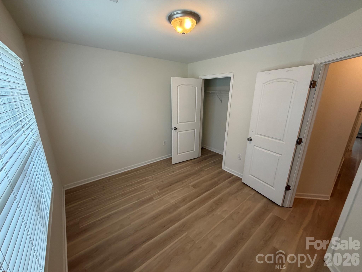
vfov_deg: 85.7
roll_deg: +0.0
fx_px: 146
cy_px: 136
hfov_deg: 102.1
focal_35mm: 14
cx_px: 181
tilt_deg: -14.8
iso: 250
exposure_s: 1/120
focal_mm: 2.22
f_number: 2.2
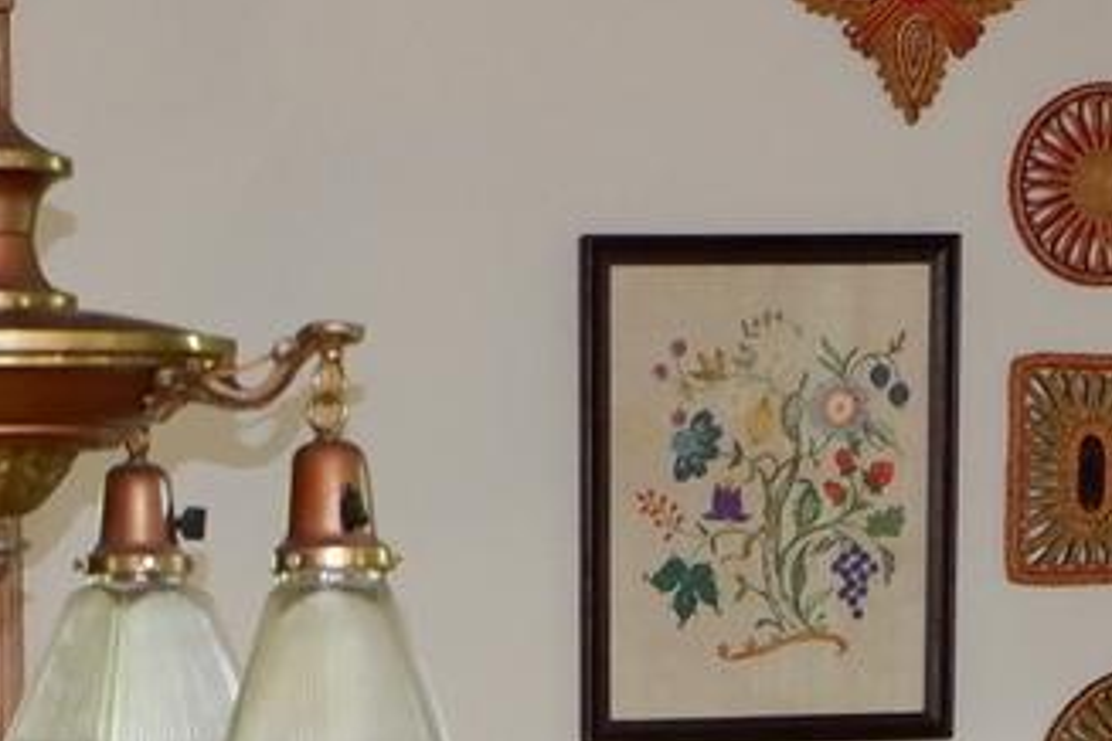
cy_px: 1606
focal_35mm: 144
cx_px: 323
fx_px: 4448
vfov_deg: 8.9
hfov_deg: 14.2
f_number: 3.5
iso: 1600
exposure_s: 1/8
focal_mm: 15
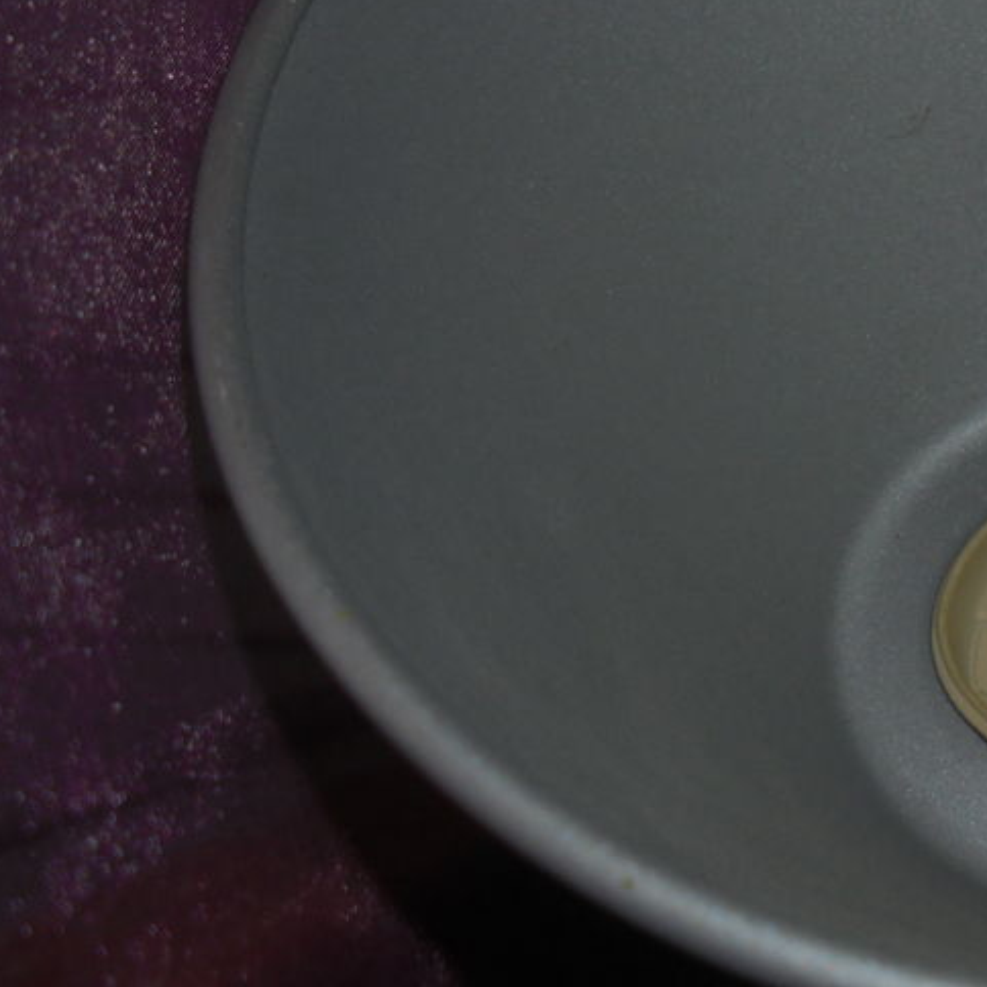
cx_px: 907
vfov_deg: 31.8
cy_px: 300
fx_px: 1710
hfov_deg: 30.6
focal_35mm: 53
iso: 400
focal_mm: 5.3
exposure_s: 1/40
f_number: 11.8
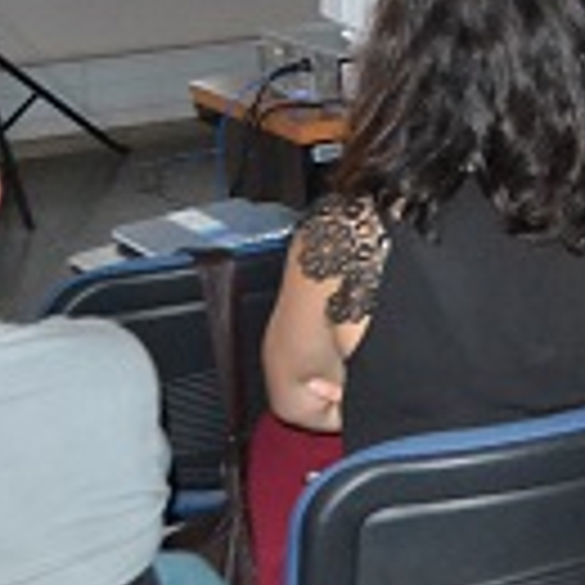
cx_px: 891
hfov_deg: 12.8
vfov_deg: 13.5
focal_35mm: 129
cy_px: 117
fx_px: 2466
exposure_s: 1/60
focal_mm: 22
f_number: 3.8
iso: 3200
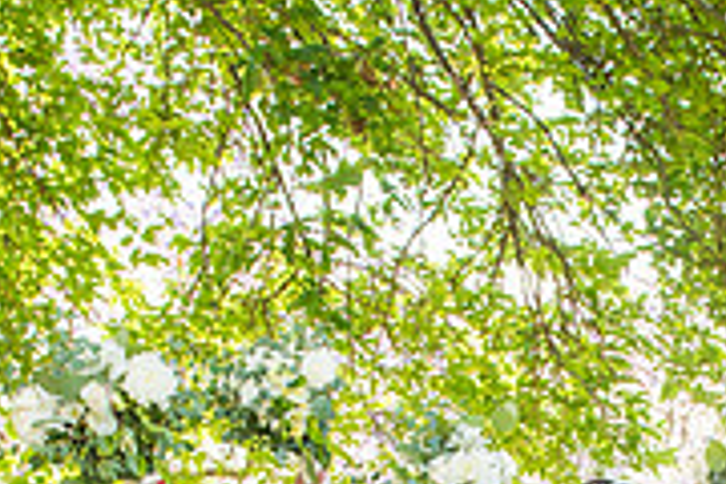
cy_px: 776
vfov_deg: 14.4
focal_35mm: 87
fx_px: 1754
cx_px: 621
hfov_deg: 22.9
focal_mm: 27
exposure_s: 1/200
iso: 500
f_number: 6.3
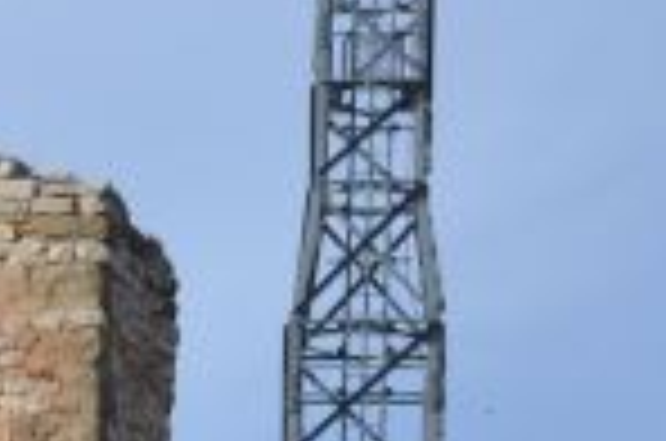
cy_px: 929
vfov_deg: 4.7
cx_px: -1012
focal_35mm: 285
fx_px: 5256
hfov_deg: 6.8
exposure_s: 1/250
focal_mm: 35
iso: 100
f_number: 9
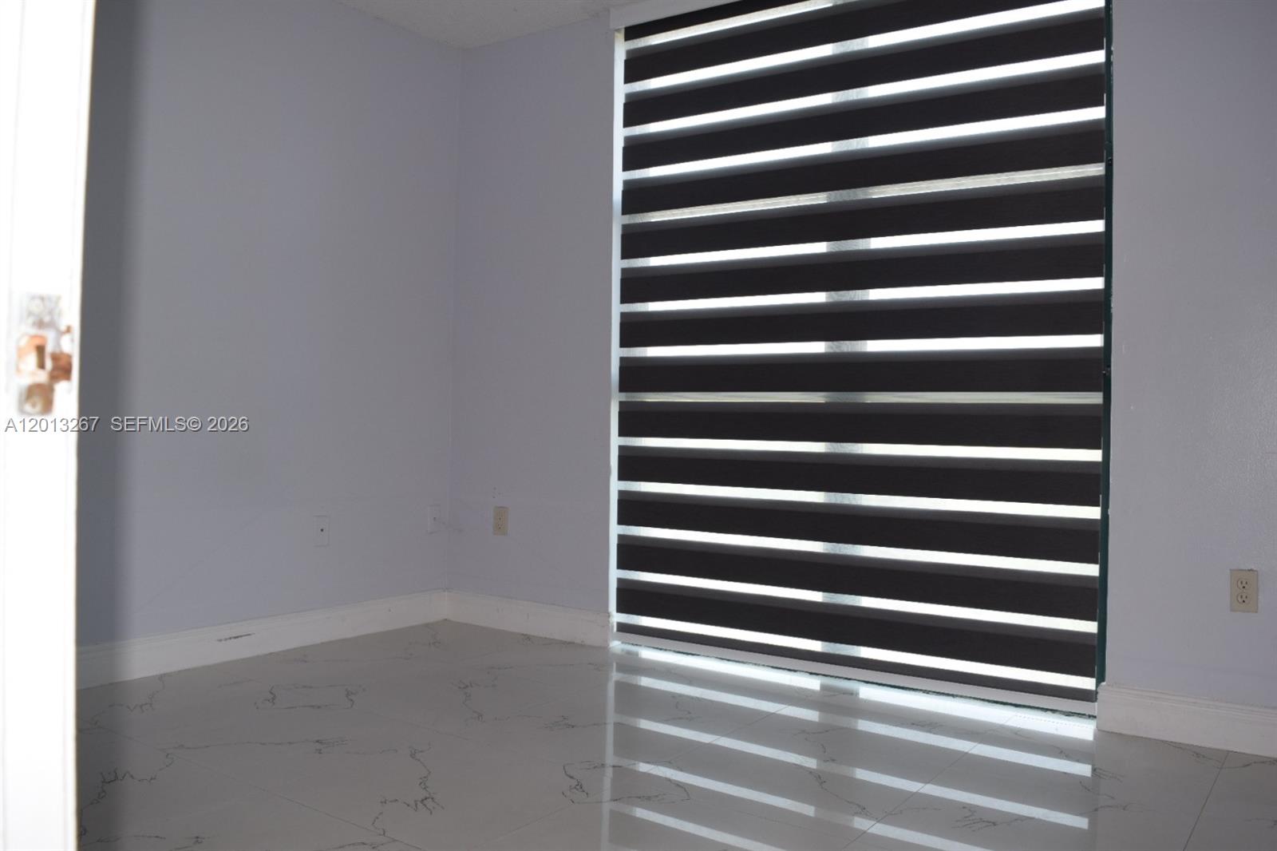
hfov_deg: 61.9
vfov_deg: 43.6
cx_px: 638
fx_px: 1064
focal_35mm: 30
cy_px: 426
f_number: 5.6
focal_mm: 20
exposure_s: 1/125
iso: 360
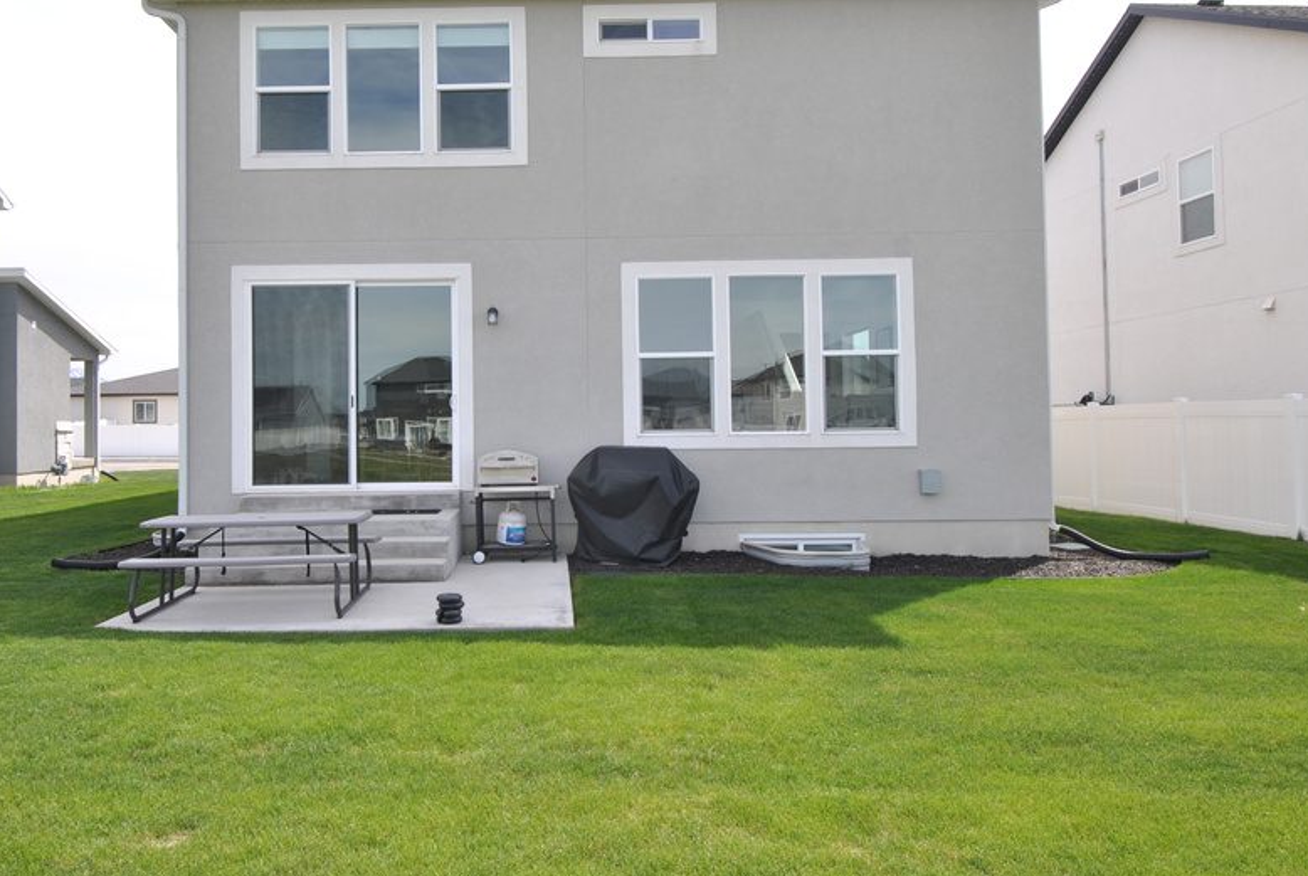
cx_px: 551
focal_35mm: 26
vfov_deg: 50.2
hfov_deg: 69.6
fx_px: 933
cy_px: 413
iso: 100
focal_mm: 13
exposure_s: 1/200
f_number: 7.1
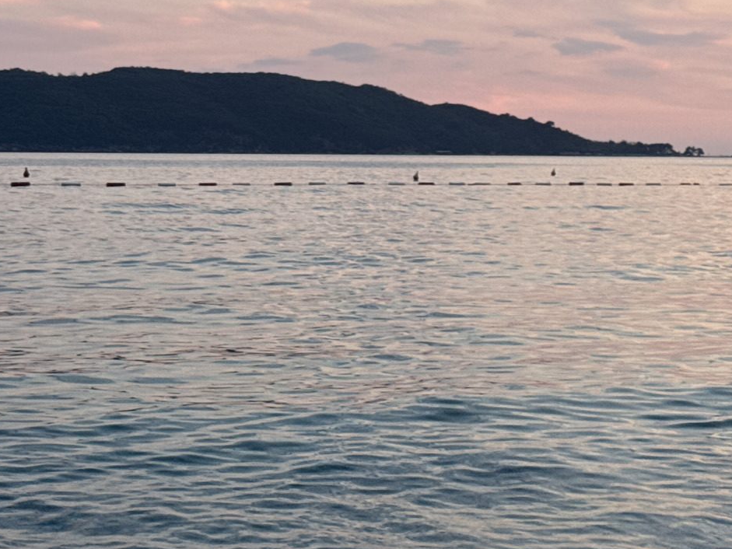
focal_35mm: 102
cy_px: 107
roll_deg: -0.5
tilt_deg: +0.5
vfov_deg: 14.4
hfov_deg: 19.1
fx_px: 2157
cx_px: 195
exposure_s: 1/202
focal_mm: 6.76
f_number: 1.78
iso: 50
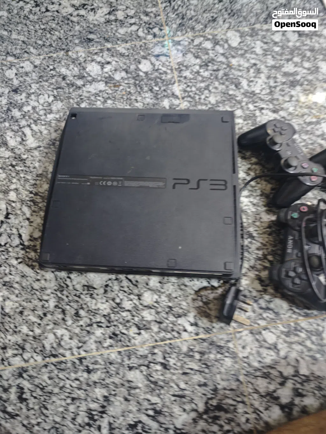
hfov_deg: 58.9
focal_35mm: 23
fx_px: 289
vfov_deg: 73.9
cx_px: 163
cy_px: 217
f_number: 1.63
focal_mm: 8.72
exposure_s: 1/25
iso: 1600
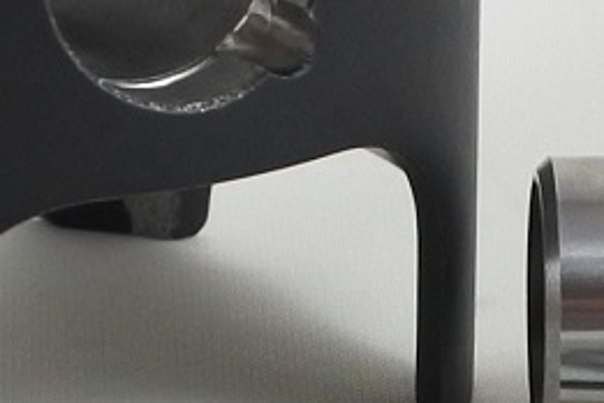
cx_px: -81
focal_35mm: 281
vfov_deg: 4.9
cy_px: -1
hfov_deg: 7.3
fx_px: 4714
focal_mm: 15
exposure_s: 1/125
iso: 400
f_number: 4.2
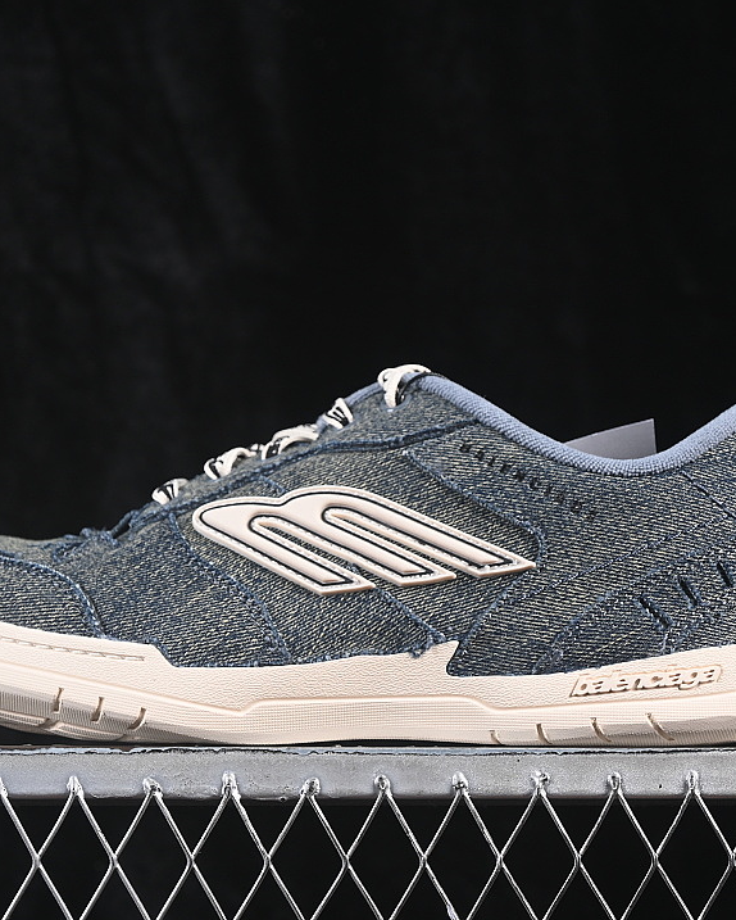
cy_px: 459
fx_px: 2885
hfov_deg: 14.5
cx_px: 337
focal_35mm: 106
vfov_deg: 18.1
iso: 160
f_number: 6.3
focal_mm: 50
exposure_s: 1/60
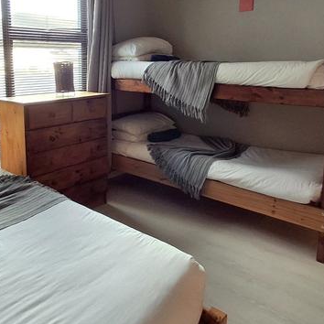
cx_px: 111
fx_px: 339
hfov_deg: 50.3
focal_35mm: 32
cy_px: 124
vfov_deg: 50.7
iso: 64
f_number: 2.2
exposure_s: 1/40
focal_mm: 1.64
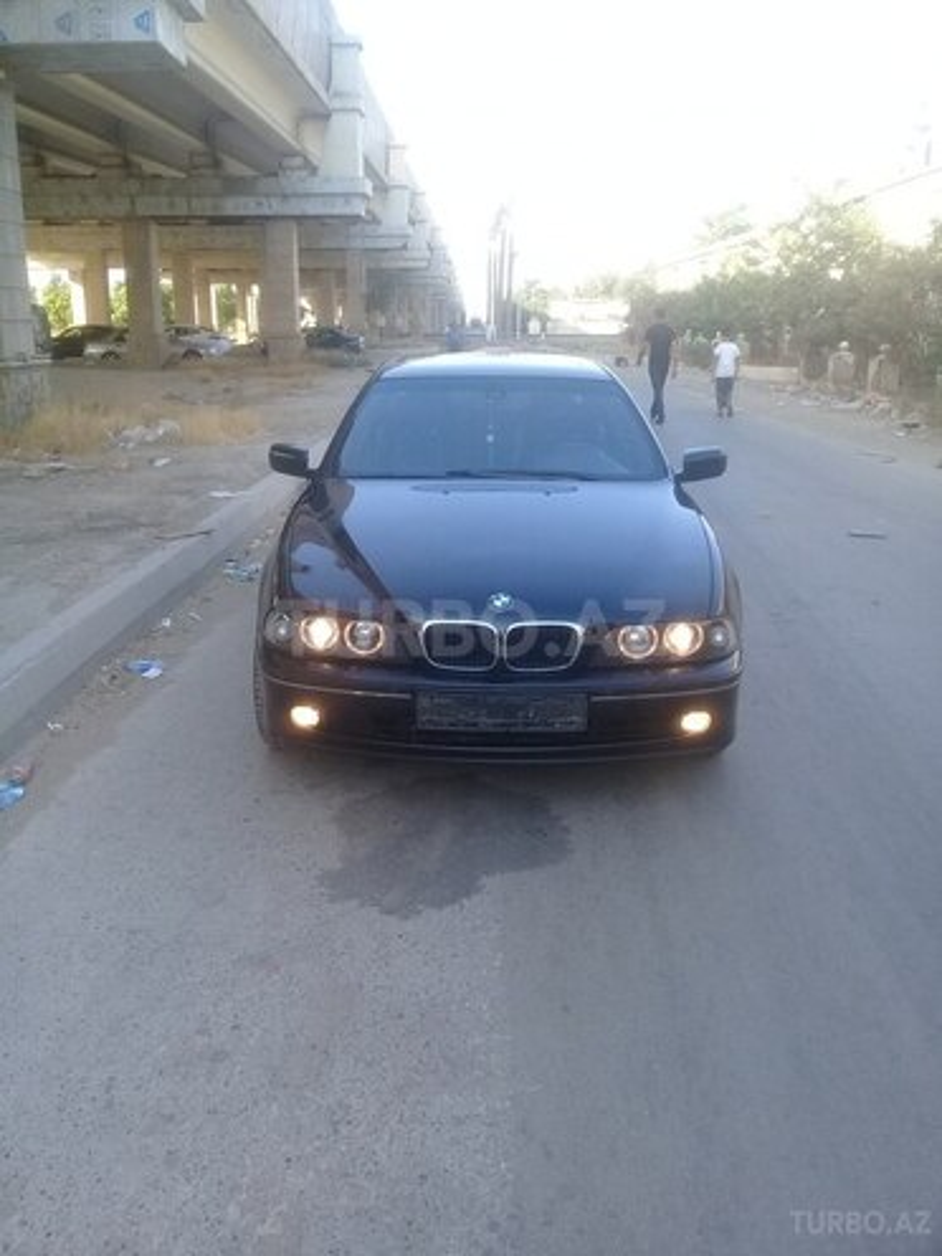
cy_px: 628
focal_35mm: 31
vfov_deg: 58.4
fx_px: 1125
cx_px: 471
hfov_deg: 45.4
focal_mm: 3.3
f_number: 2.2
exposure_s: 1/185
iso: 50
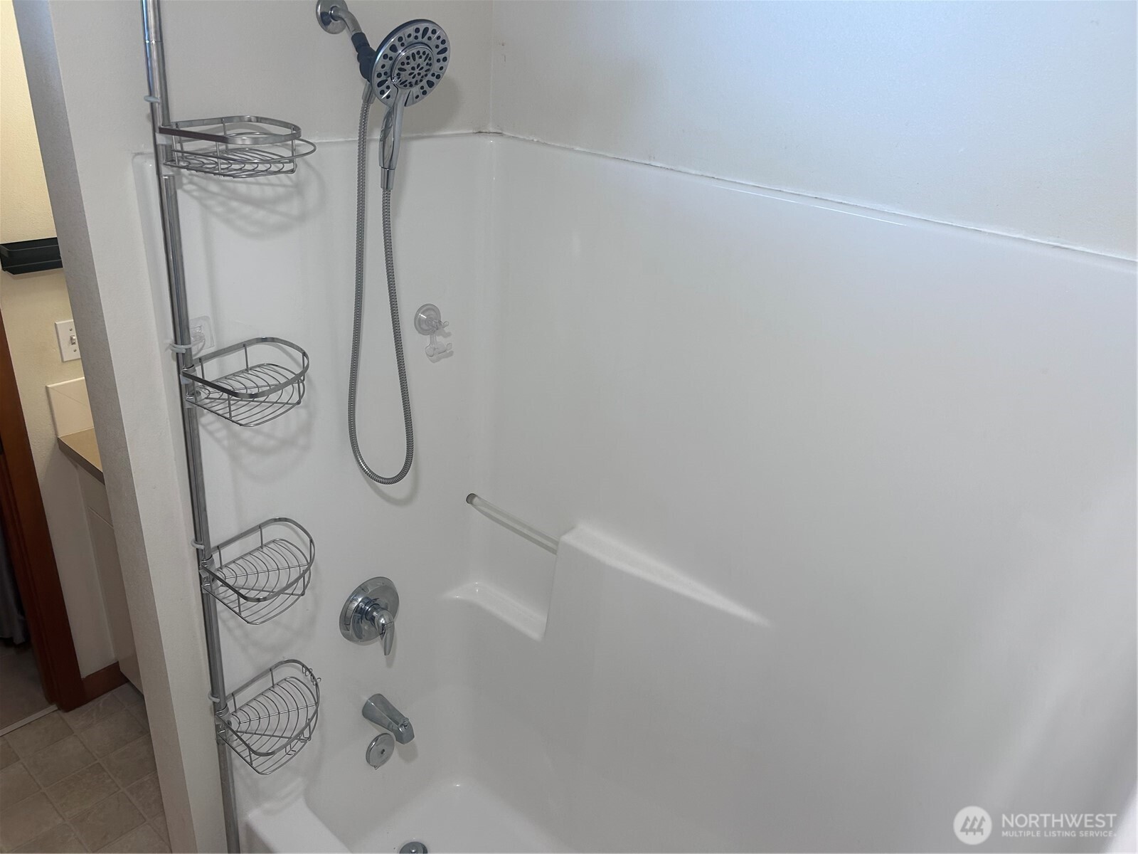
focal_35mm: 26
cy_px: 427
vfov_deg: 53.1
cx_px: 569
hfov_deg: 67.3
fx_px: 855
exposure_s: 1/120
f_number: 1.5
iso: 80
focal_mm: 5.7
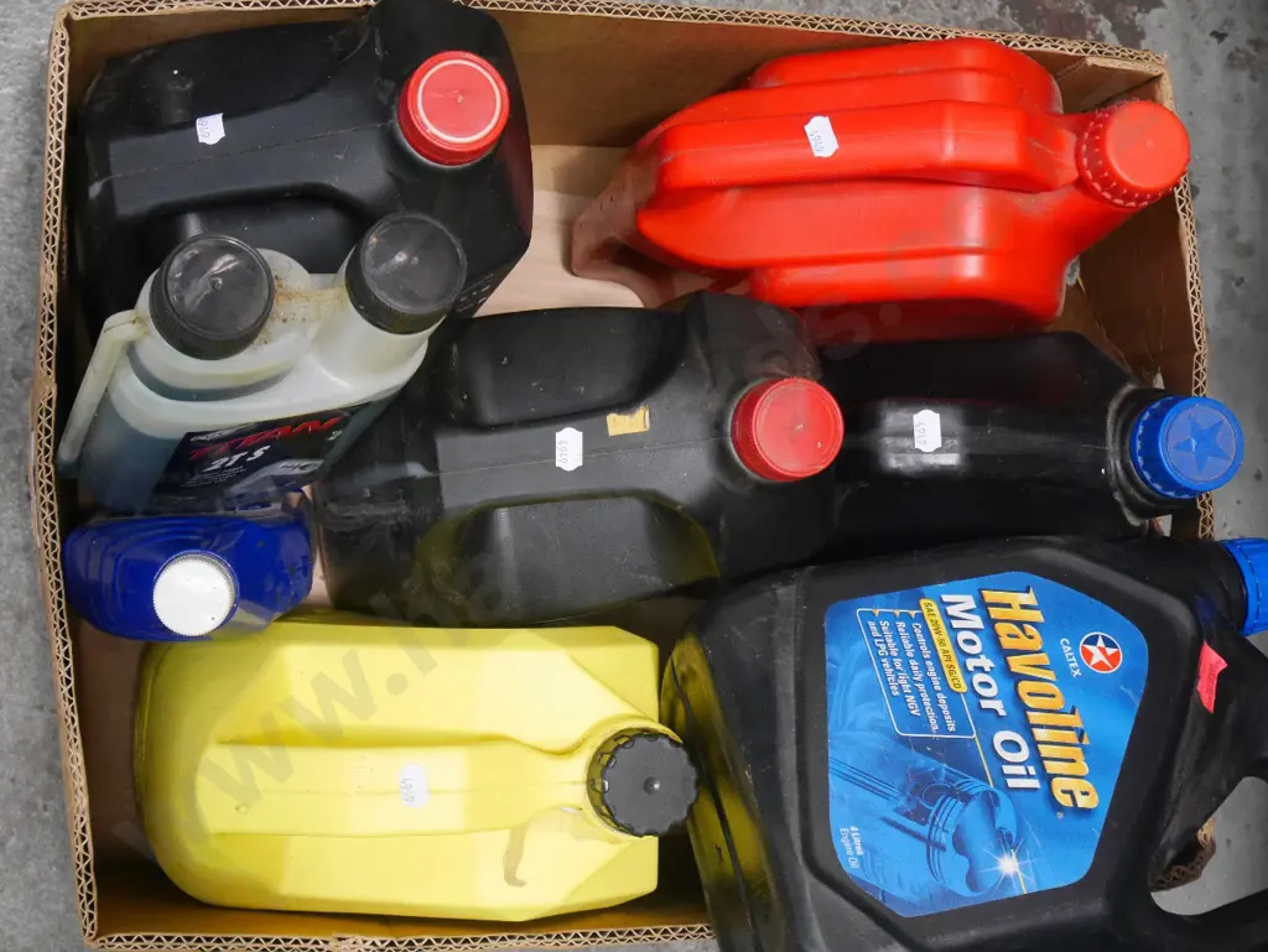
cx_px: 634
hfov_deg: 33.2
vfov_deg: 25.3
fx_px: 2126
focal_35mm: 58
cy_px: 476
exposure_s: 1/25
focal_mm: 29
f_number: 5.5
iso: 3200
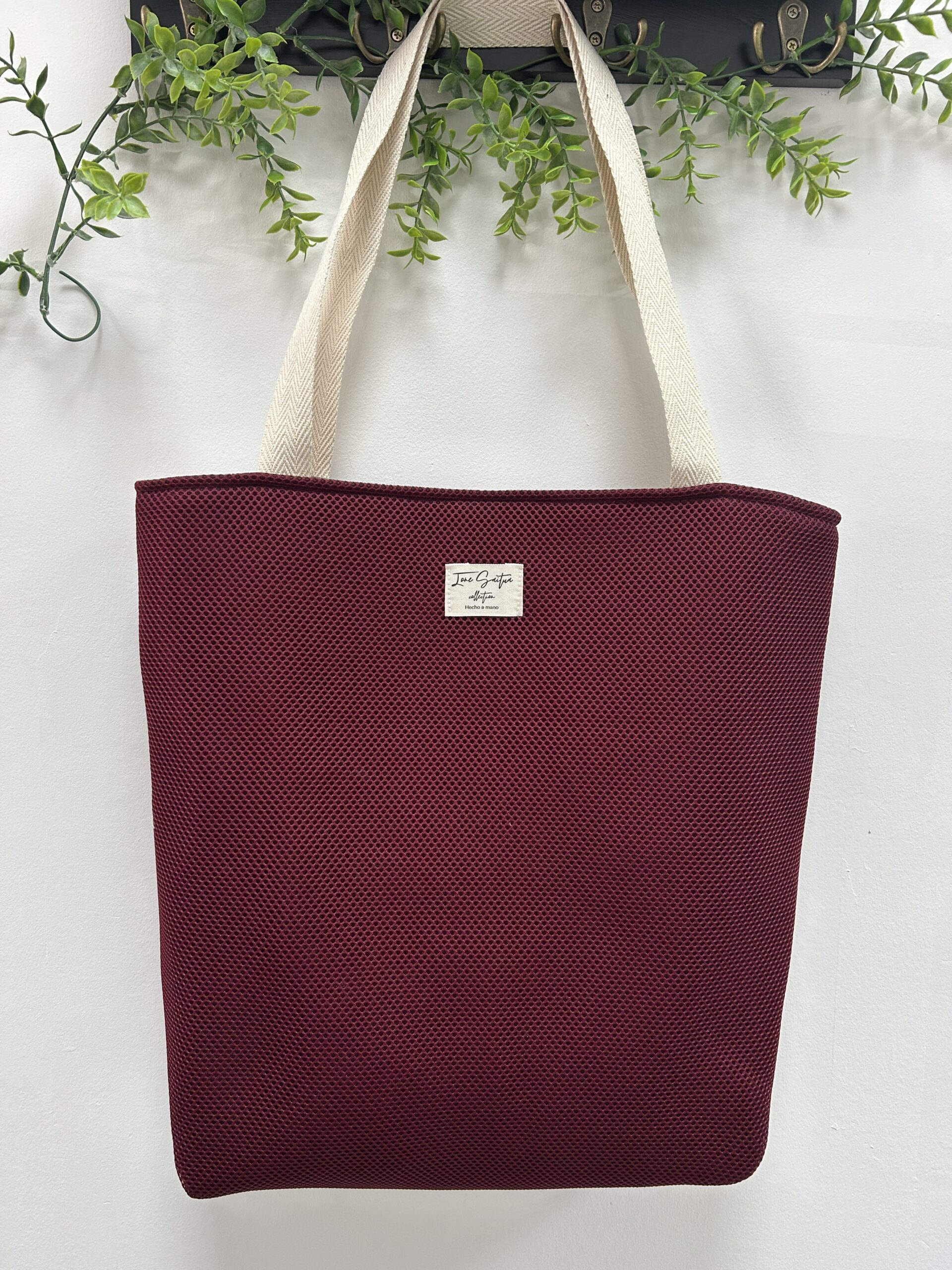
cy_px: 635
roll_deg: -1.2
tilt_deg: -5.4
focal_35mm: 26
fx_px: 953
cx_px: 476
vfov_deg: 67.3
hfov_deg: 53.1
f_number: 1.5
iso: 64
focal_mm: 5.7
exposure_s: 1/100
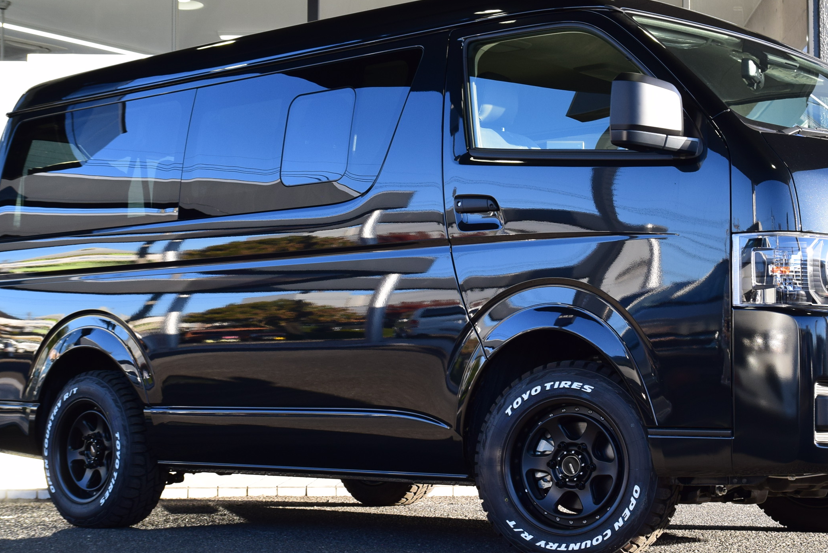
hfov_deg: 29.1
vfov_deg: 19.8
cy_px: 268
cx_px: 540
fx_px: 1588
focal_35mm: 69
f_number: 9
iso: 400
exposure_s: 1/160
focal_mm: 32
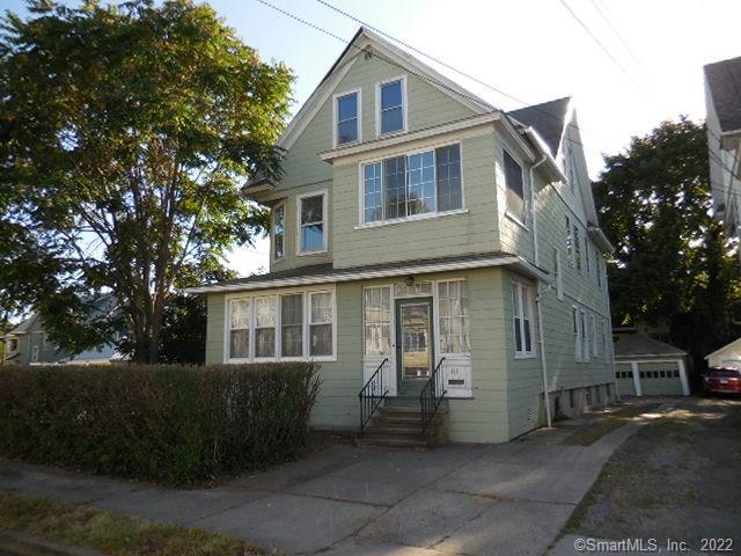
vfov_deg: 54.9
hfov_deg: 69.4
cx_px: 370
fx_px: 535
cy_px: 278
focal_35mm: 25
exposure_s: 1/640
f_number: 3.3
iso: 125
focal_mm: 4.5
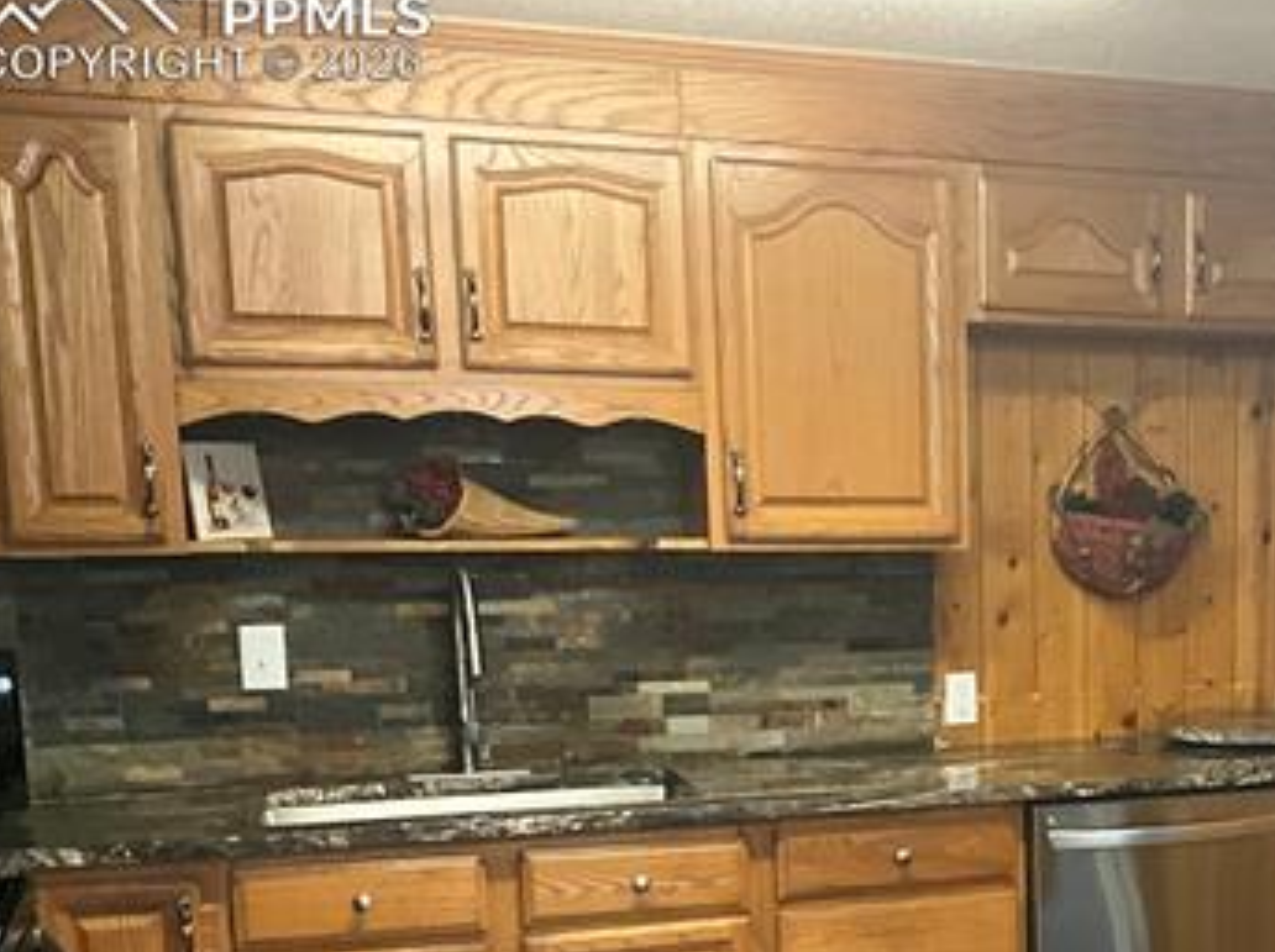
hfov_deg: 33.7
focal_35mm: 54
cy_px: 839
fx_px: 1986
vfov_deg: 26.2
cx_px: 1153
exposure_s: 1/49
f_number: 1.8
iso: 320
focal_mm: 3
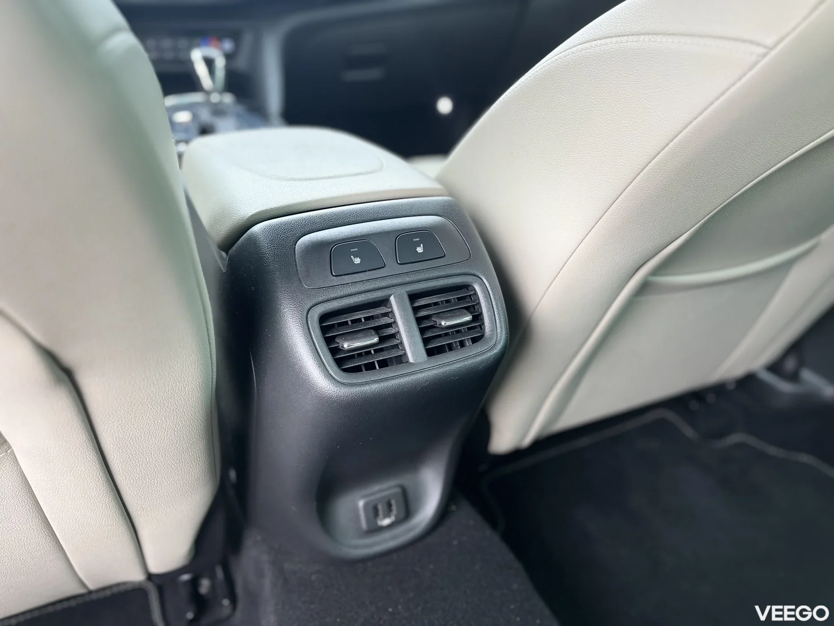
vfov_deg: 53.1
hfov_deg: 67.3
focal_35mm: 26
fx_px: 626
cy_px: 313
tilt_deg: -30.6
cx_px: 417
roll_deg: +0.2
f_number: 1.6
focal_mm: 5.1
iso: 125
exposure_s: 1/84
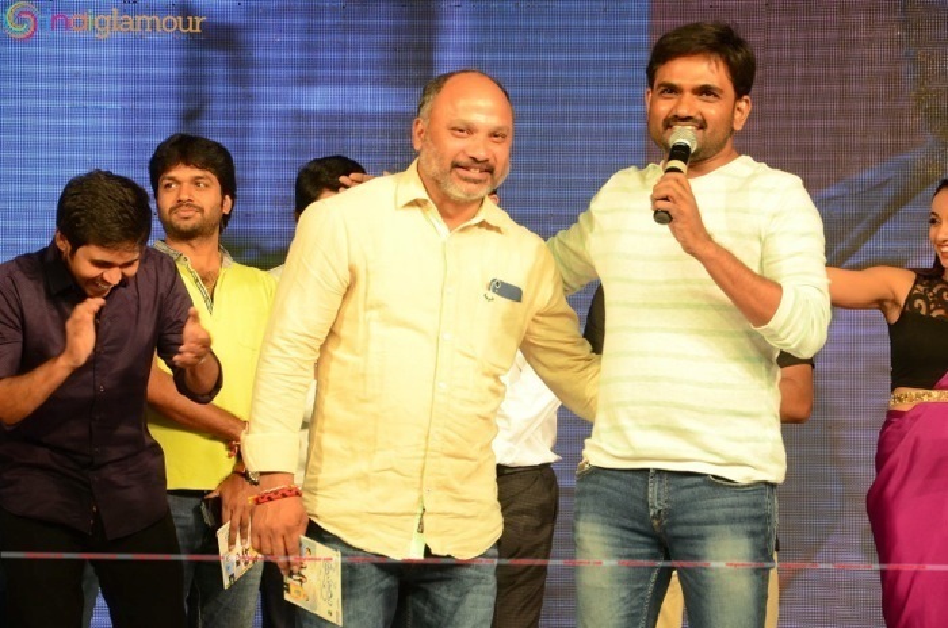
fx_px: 3548
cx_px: 474
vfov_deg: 10.1
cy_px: 314
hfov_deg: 15.2
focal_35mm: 135
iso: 1000
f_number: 6.3
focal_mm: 90
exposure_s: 1/125
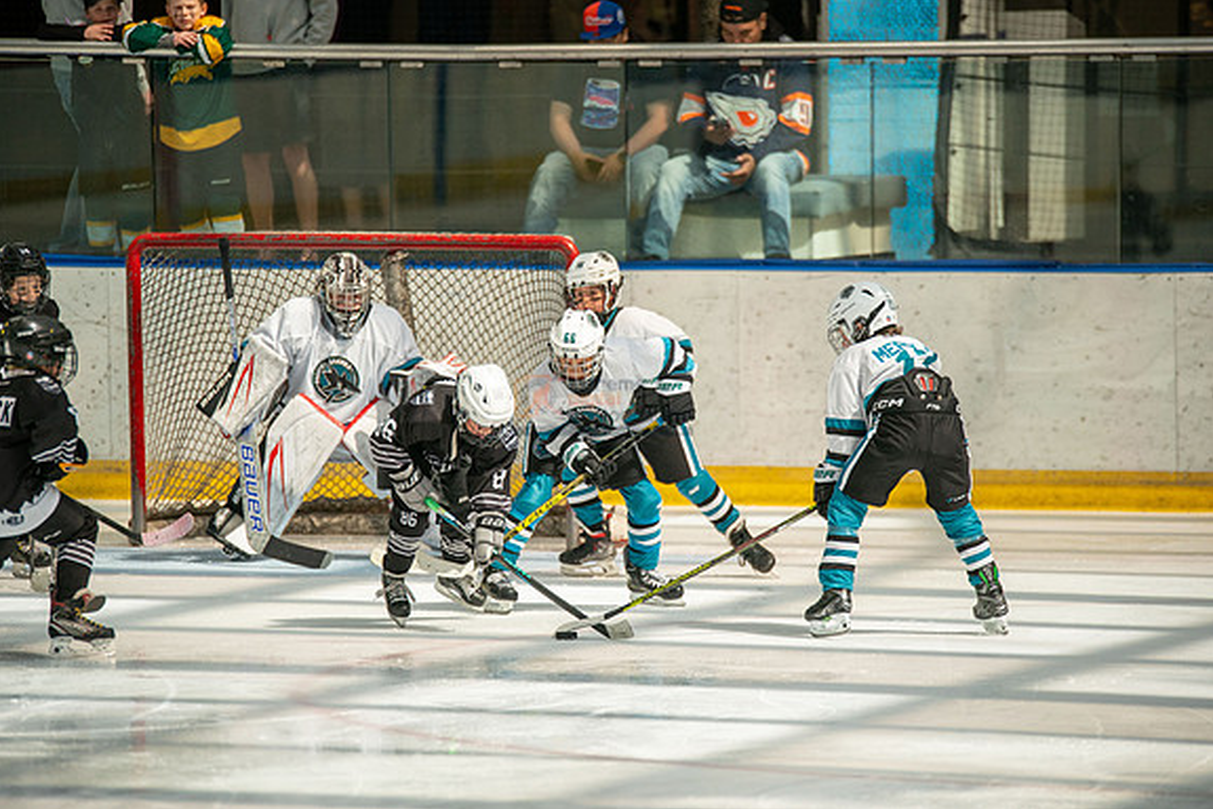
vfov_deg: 4.6
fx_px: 10175
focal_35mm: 302
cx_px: 604
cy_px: 403
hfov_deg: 6.8
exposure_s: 1/6400
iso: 1600
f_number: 3.2
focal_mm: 300
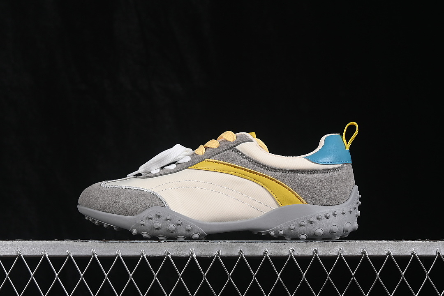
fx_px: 925
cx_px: 222
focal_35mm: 75
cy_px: 148
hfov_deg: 27.0
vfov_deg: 18.2
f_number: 8
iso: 160
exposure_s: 1/80
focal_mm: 50
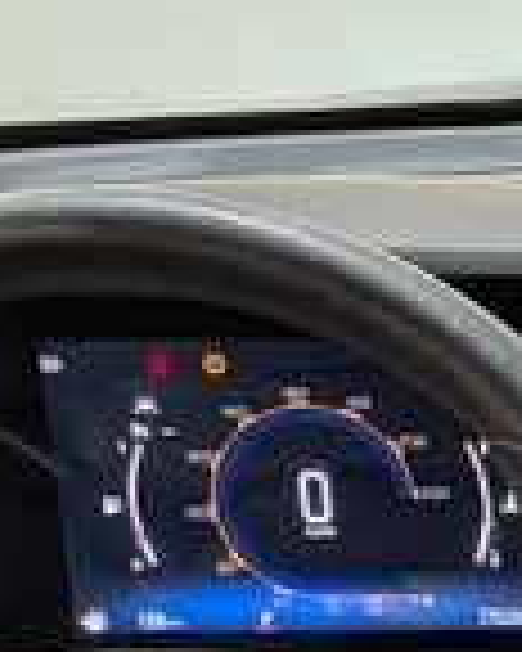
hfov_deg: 8.5
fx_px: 3186
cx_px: 1282
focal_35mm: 165
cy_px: 841
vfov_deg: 11.4
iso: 30
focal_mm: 4.53
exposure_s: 1/131
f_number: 1.7
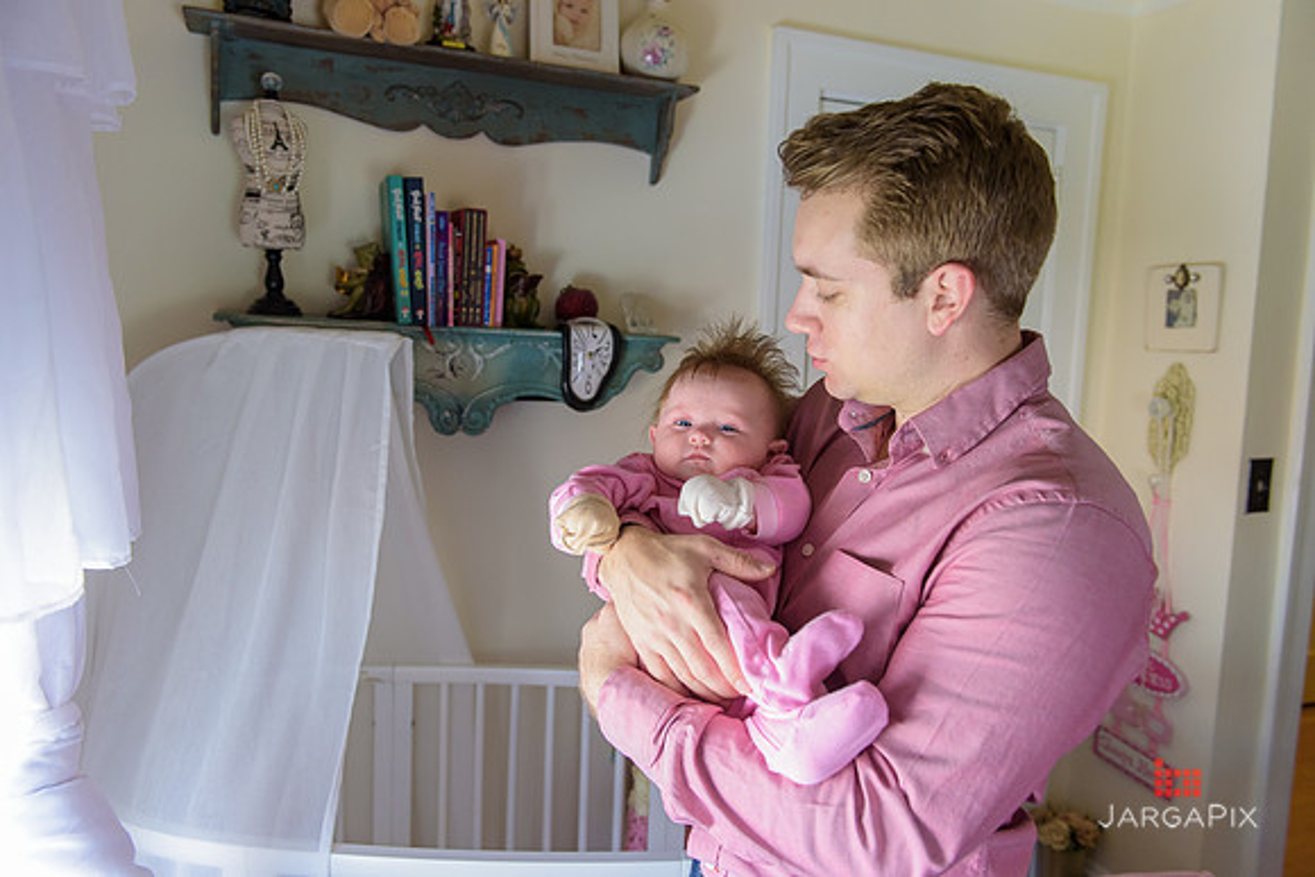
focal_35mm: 28
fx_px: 1023
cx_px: 658
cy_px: 438
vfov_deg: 46.4
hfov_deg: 65.5
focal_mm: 28
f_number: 3.2
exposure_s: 1/200
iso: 1600
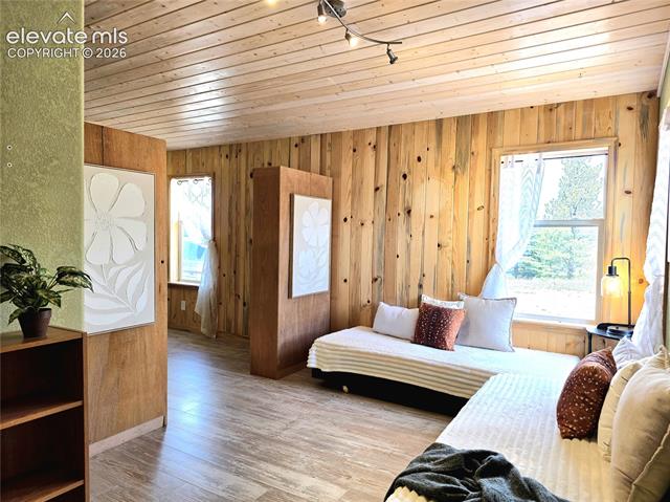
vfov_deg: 58.8
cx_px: 335
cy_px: 251
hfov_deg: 74.0
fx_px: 445
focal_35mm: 23
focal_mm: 6.3
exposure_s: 1/120
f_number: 1.7
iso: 25
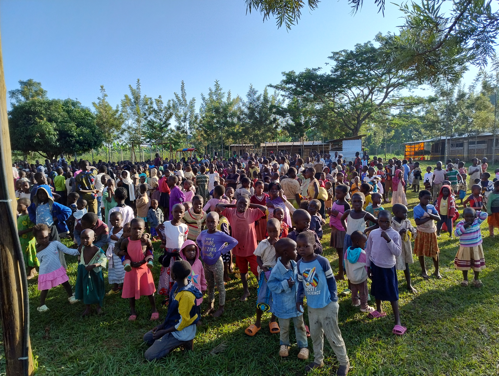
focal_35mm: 24
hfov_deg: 71.5
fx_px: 346
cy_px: 188
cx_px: 250
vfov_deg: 56.9
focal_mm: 5.56
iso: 100
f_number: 1.8
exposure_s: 1/689
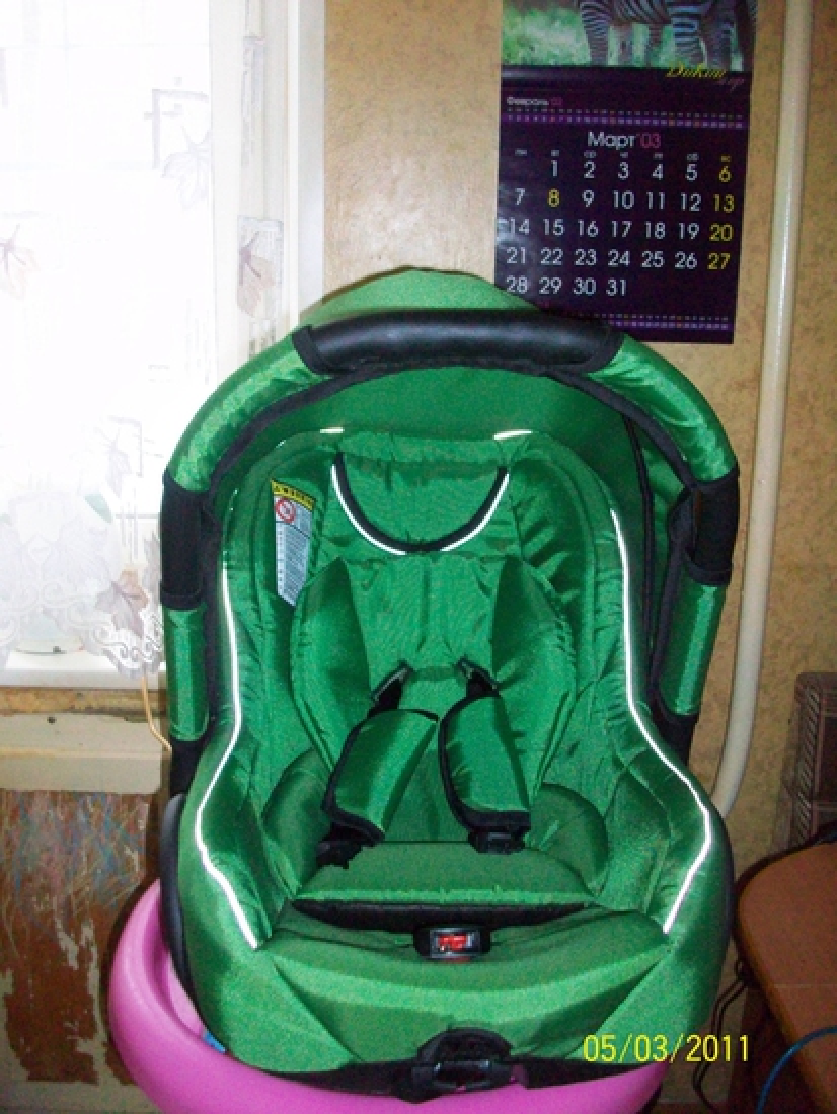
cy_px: 557
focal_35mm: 32
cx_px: 418
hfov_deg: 44.2
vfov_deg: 56.8
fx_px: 1031
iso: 400
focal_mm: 5.7
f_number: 2.8
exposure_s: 1/60
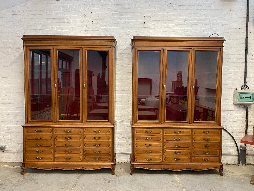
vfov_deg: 53.1
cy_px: 96
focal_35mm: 26
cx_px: 127
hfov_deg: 67.3
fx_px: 191
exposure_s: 1/50
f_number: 1.8
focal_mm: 4.25
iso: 160
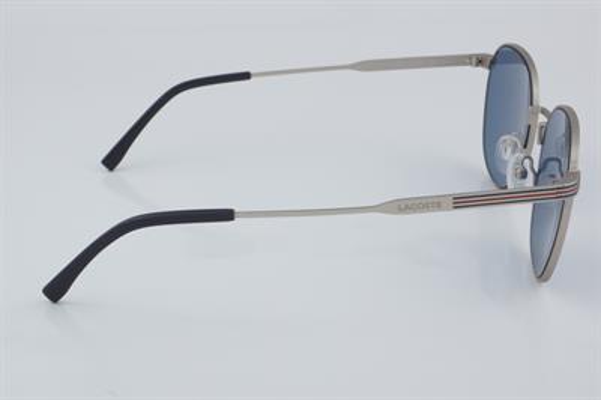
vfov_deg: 18.2
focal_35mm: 75
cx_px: 300
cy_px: 200
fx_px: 1251
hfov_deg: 27.0
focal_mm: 50
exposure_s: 1/4
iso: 100
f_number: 32
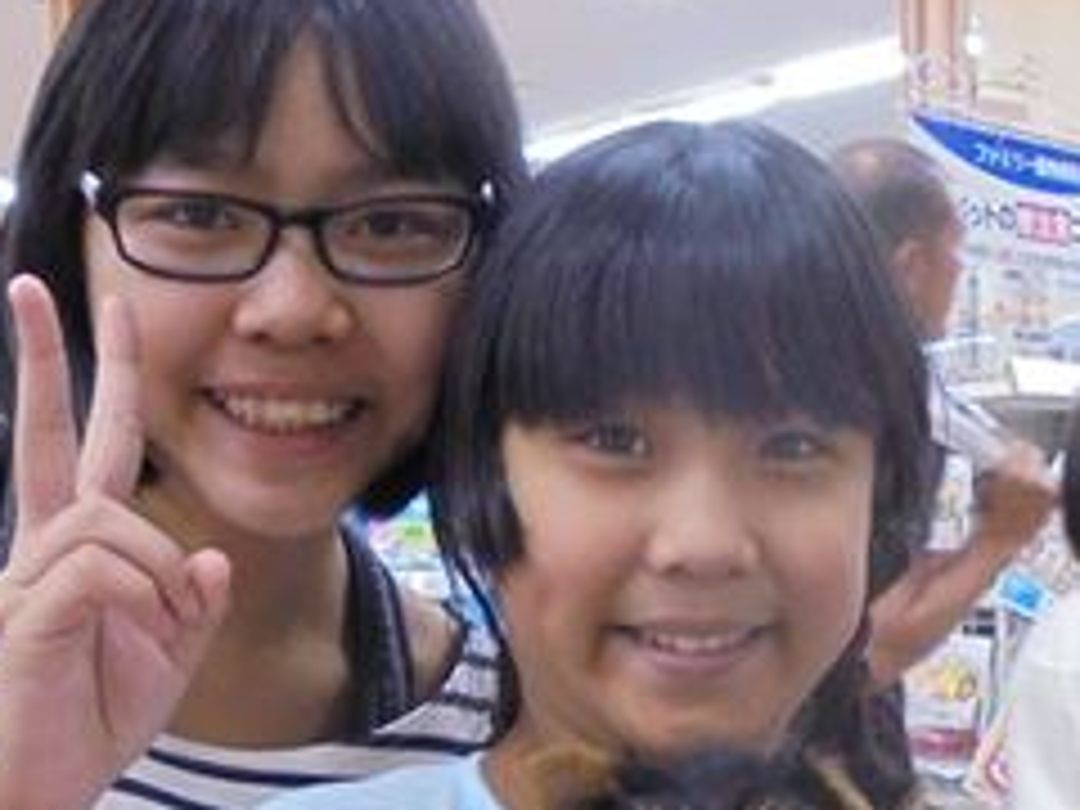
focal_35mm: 65
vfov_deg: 22.1
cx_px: 567
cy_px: 702
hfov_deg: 29.8
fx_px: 2028
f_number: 3.5
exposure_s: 1/30
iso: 250
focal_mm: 4.6
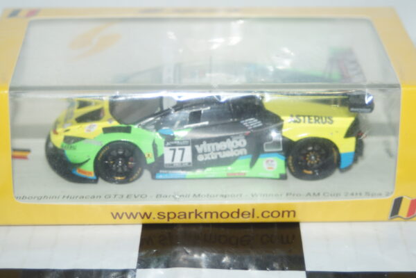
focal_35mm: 90
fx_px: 1040
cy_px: 139
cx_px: 208
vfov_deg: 15.2
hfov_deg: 22.6
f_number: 5.6
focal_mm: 60
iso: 250
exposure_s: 1/100
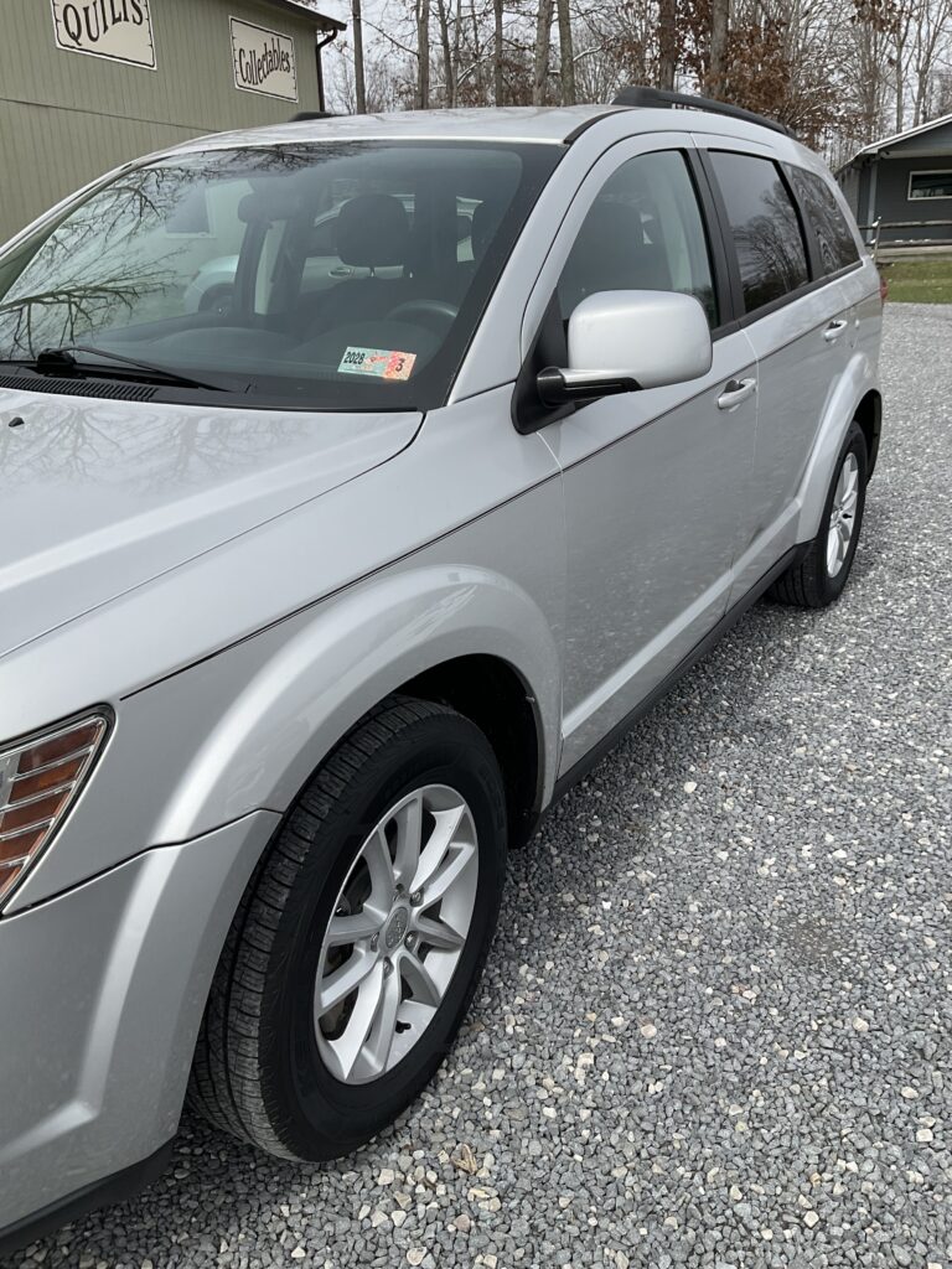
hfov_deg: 48.2
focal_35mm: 29
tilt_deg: -20.2
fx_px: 1063
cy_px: 634
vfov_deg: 61.7
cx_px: 476
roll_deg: +2.7
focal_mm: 3
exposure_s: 1/2058
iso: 16
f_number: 1.8
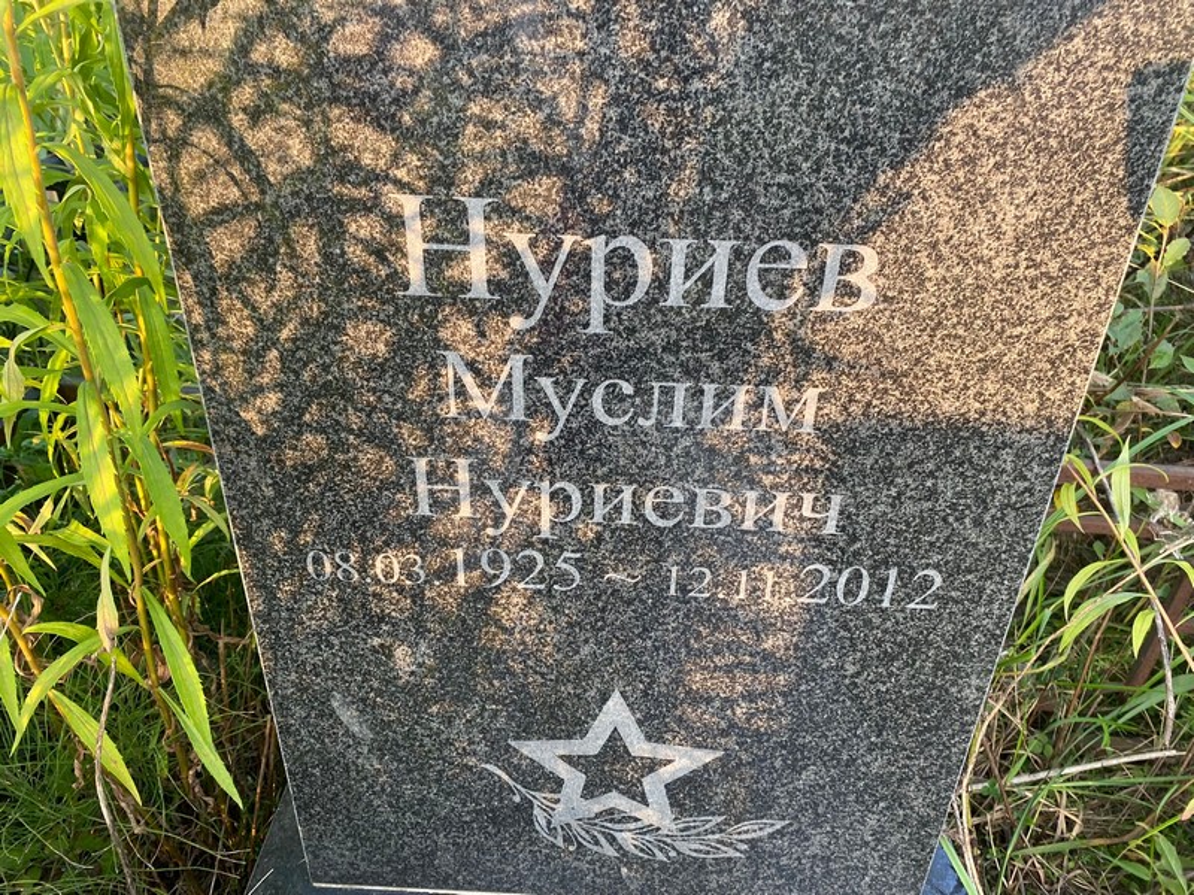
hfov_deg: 67.3
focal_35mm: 26
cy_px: 448
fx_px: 897
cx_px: 597
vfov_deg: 53.1
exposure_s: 1/121
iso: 64
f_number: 1.8
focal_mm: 4.25
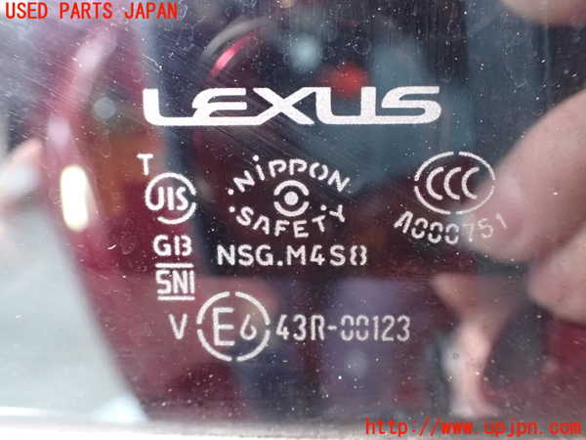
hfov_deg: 60.0
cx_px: 293
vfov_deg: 46.8
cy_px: 220
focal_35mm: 30
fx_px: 508
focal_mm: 5.4
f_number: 2.3
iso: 1600
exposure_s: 1/30
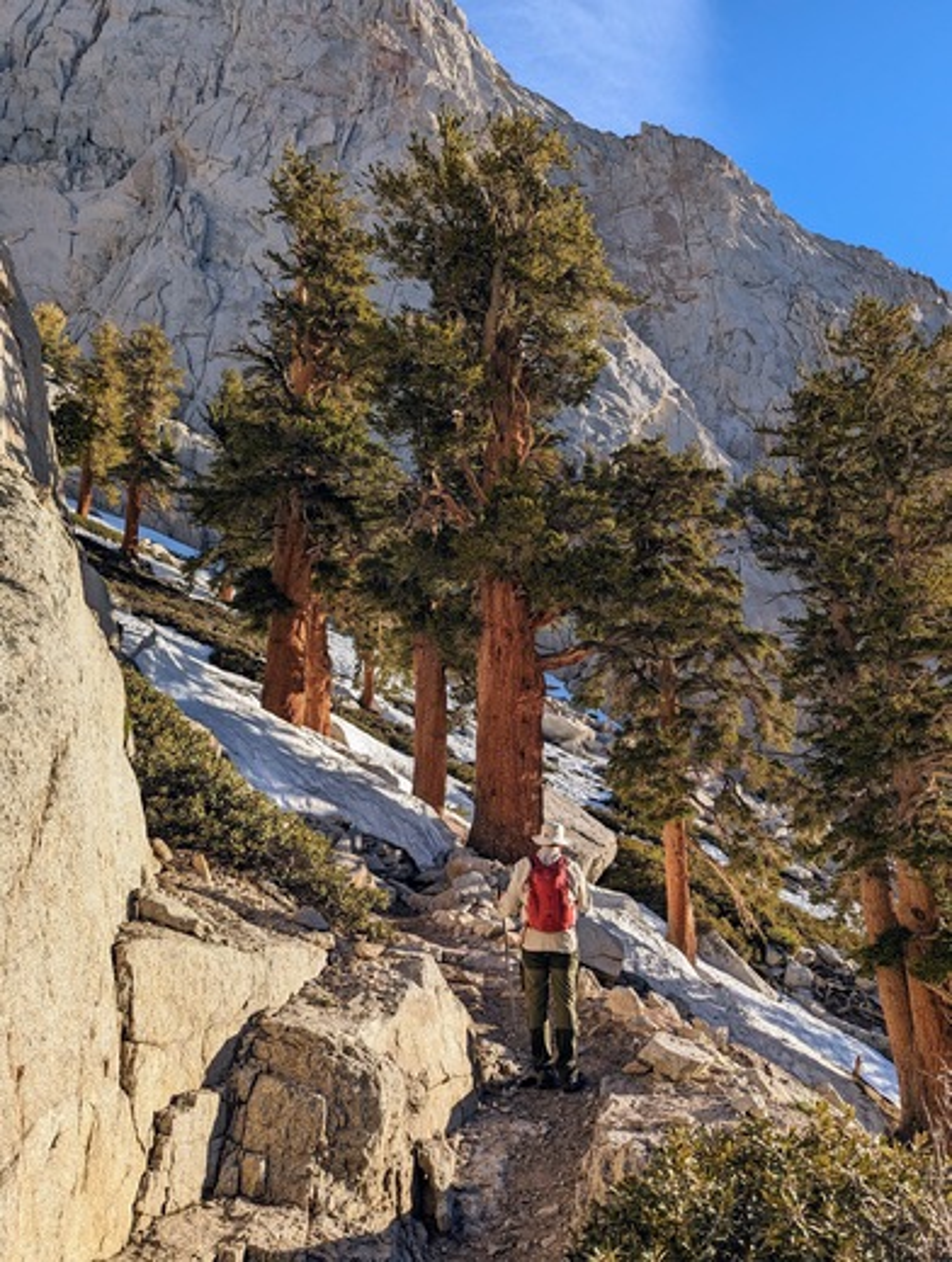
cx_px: 476
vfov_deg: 71.5
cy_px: 631
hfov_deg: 57.0
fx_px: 877
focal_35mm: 24
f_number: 1.85
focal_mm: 6.81
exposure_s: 1/1300
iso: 44
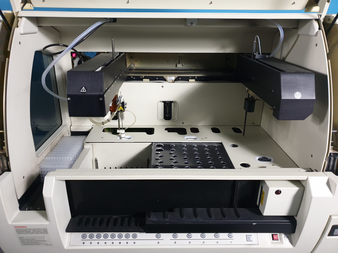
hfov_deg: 67.3
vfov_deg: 53.1
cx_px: 169
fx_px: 254
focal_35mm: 26
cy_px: 126
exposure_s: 1/33
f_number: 1.5
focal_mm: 4.3
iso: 320
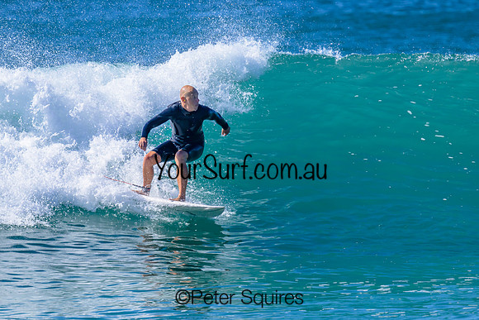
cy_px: 147
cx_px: 229
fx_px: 11092
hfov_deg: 2.5
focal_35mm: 834
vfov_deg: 1.7
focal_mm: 720
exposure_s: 1/2000
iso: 900
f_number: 11
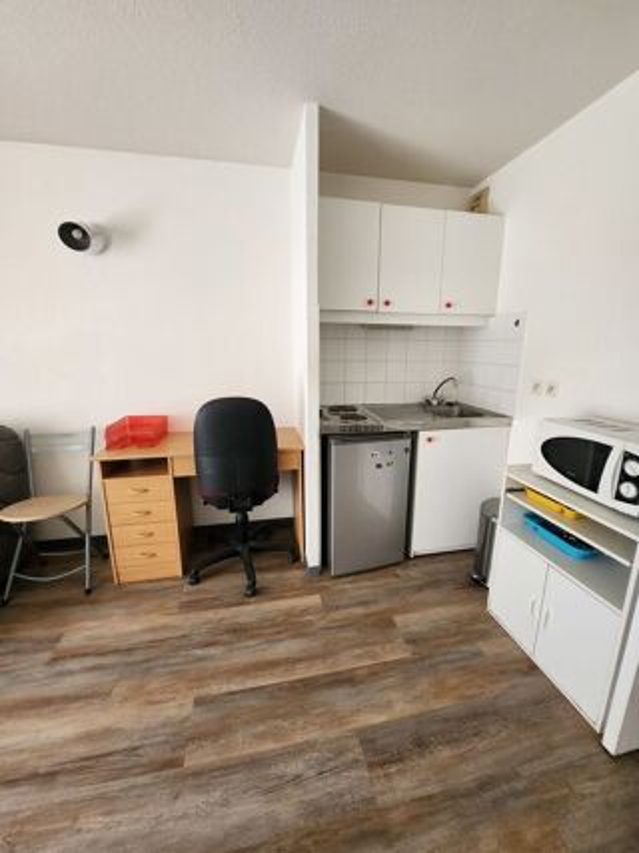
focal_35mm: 13
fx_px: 320
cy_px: 426
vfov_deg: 106.2
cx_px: 320
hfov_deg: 89.9
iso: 160
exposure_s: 1/50
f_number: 2.2
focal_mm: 1.7
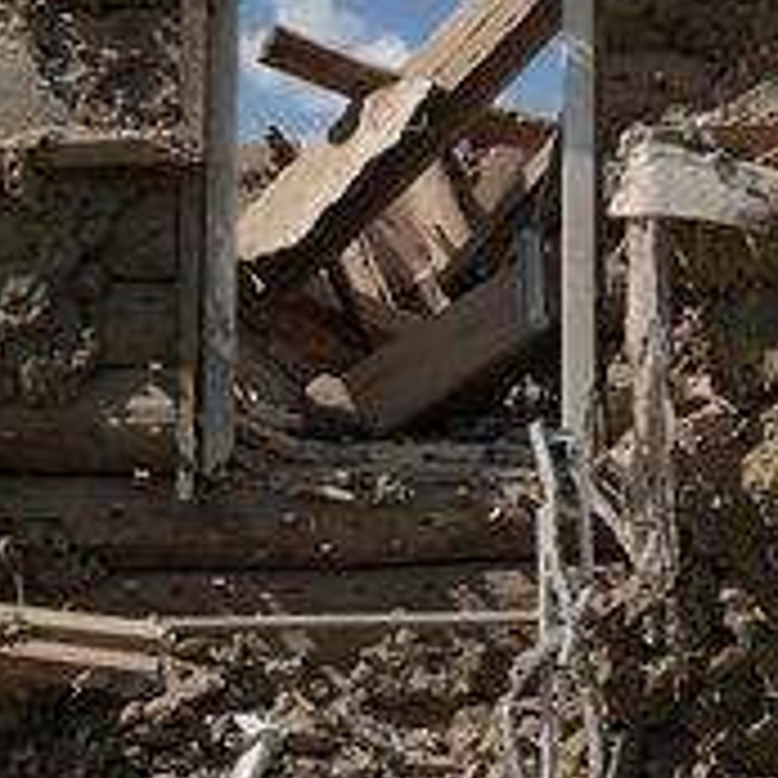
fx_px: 1602
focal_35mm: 63
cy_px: 324
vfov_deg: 27.3
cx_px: 335
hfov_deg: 27.3
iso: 100
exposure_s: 1/200
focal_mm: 32
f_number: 2.8
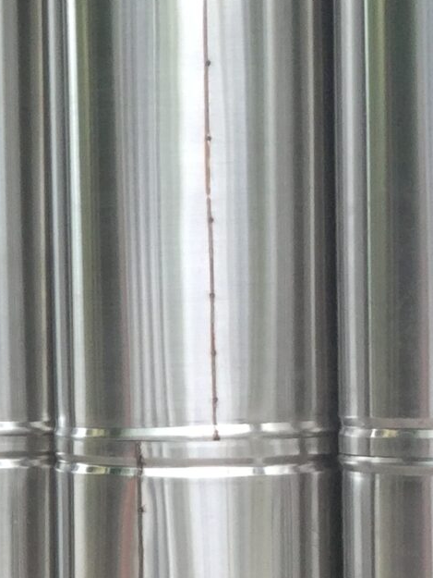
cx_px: -357
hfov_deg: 10.9
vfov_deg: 15.4
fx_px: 2117
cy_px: 482
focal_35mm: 127
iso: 32
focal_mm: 3.3
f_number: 2.4
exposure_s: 1/100
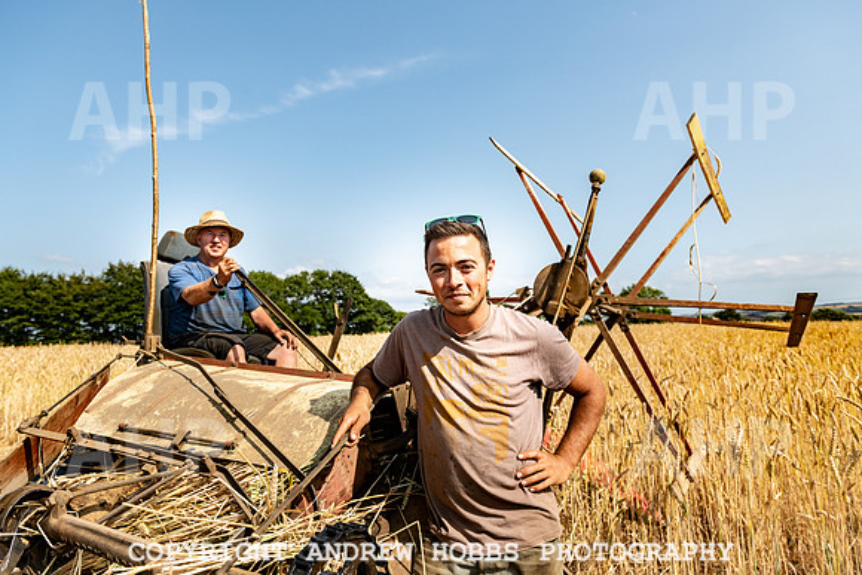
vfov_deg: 53.2
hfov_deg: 73.7
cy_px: 288
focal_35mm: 24
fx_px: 575
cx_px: 431
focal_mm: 24
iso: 64
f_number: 5.6
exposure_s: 1/1600
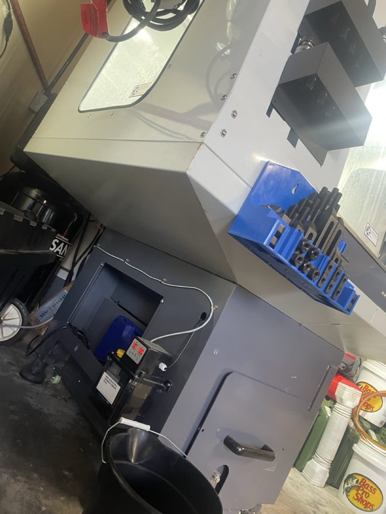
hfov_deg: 53.1
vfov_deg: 67.3
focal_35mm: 26
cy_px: 257
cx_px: 193
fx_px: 387
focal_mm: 4.2
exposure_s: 1/60
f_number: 1.6
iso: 250
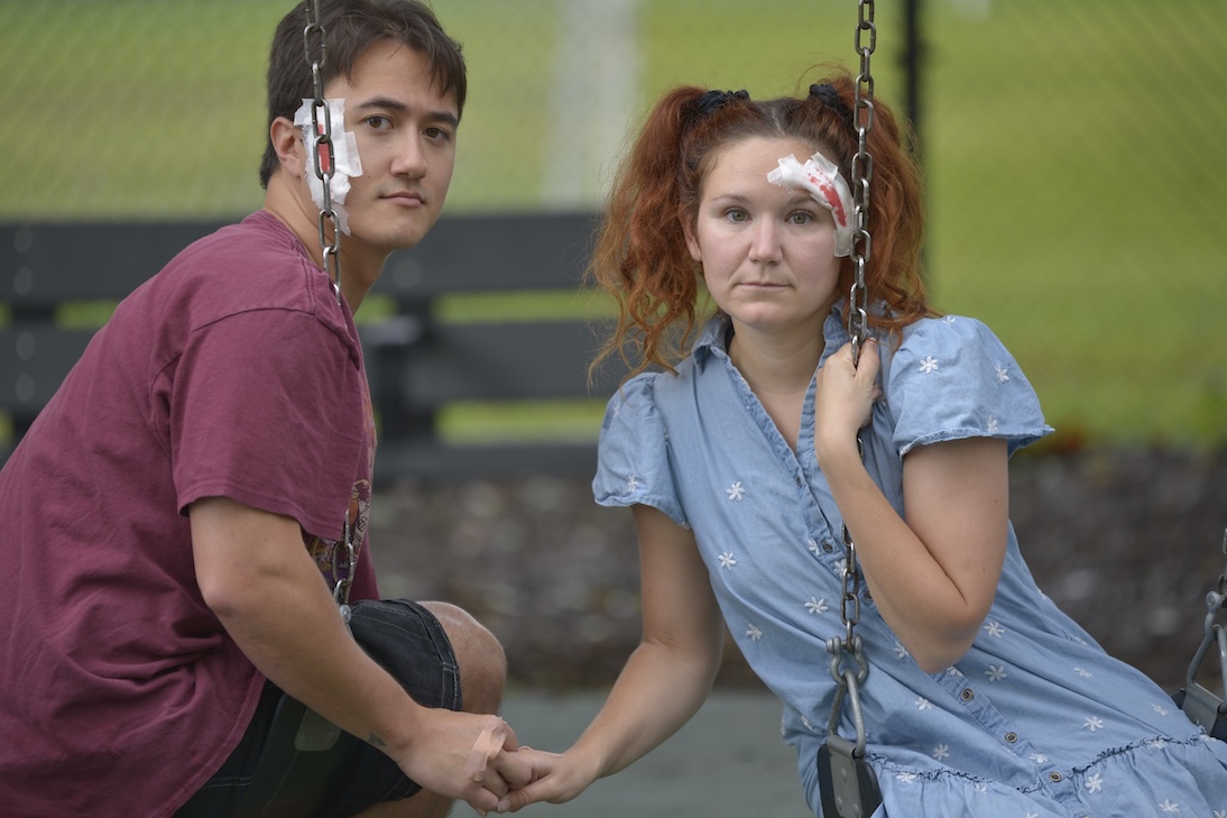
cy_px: 387
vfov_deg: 6.8
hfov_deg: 10.1
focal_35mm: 203
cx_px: 608
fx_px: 6917
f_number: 2.8
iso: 160
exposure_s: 1/250
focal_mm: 185
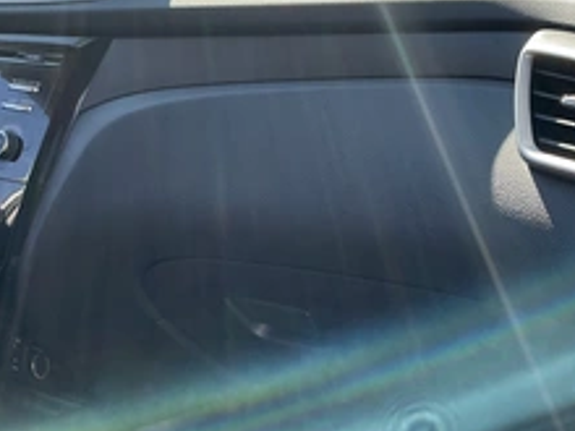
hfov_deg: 36.7
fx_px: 847
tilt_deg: -17.1
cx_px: 426
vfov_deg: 28.5
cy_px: 167
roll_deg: +4.0
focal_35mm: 51
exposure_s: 1/272
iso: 25
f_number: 1.8
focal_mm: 3
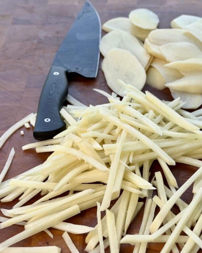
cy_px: 136
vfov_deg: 29.1
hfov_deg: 23.4
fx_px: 486
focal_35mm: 65
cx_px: 130
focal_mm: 6.76
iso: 64
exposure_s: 1/1027
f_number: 1.78
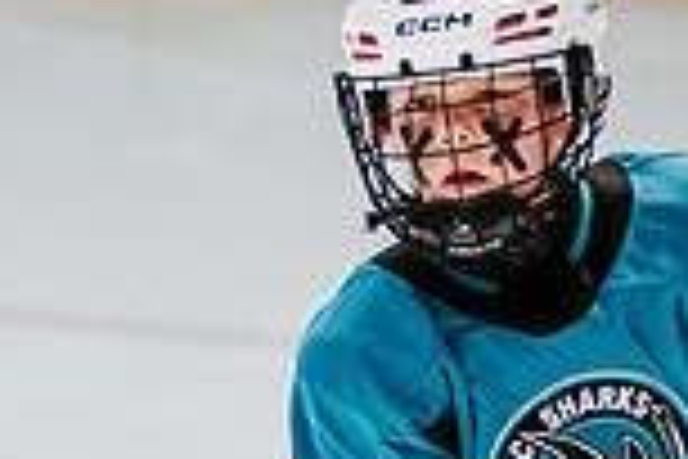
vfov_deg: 2.2
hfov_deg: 3.3
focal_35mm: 622
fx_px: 11886
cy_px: 756
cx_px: 213
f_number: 3.2
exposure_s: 1/3200
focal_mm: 148
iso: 1250
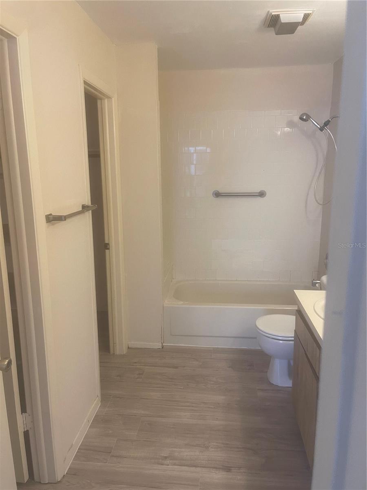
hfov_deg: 54.9
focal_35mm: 25
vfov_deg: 69.4
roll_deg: +1.2
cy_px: 245
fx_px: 353
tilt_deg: -11.9
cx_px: 184
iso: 125
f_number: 1.6
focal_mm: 5.1
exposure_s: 1/60
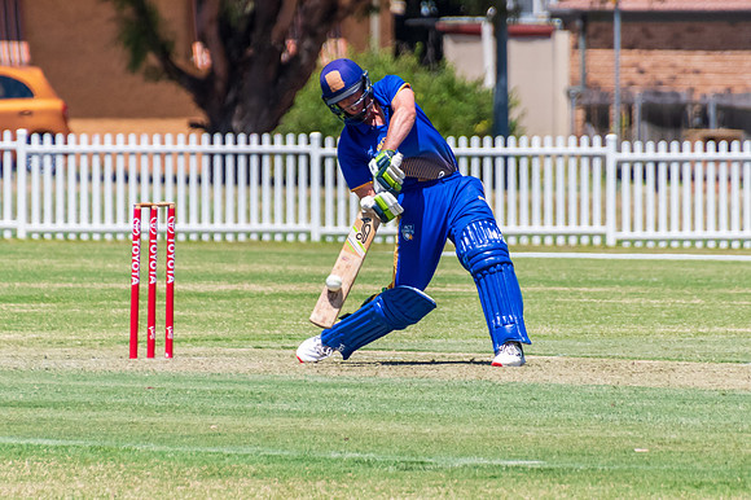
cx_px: 392
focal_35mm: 1002
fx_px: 20884
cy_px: 193
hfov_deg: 2.1
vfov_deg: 1.4
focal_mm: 400
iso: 400
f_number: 6.3
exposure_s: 1/2000
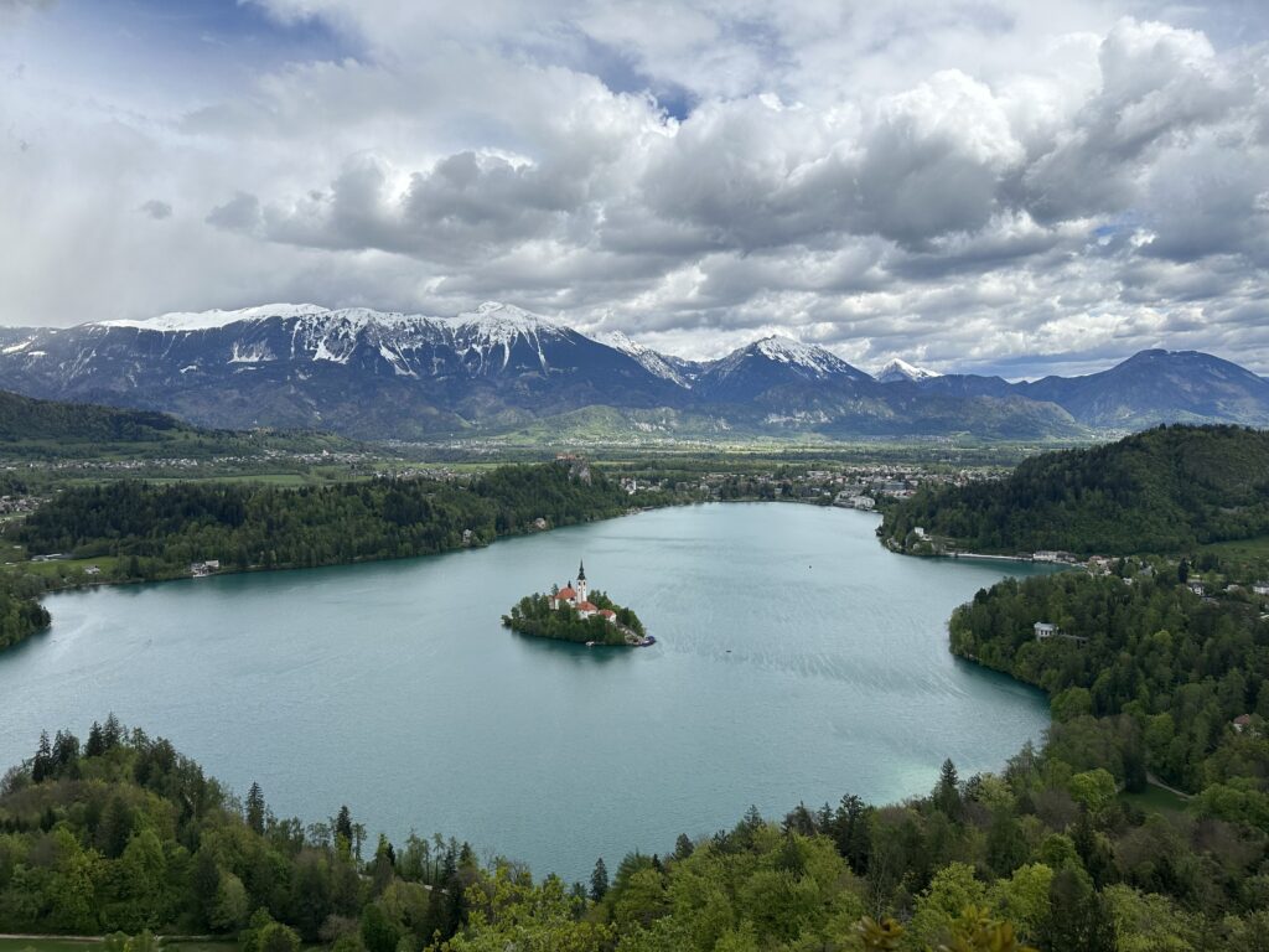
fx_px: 880
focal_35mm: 24
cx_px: 634
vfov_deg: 56.8
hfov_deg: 71.6
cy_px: 476
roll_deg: +0.1
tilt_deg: -3.7
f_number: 1.78
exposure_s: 1/6623
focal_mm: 6.86
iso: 80
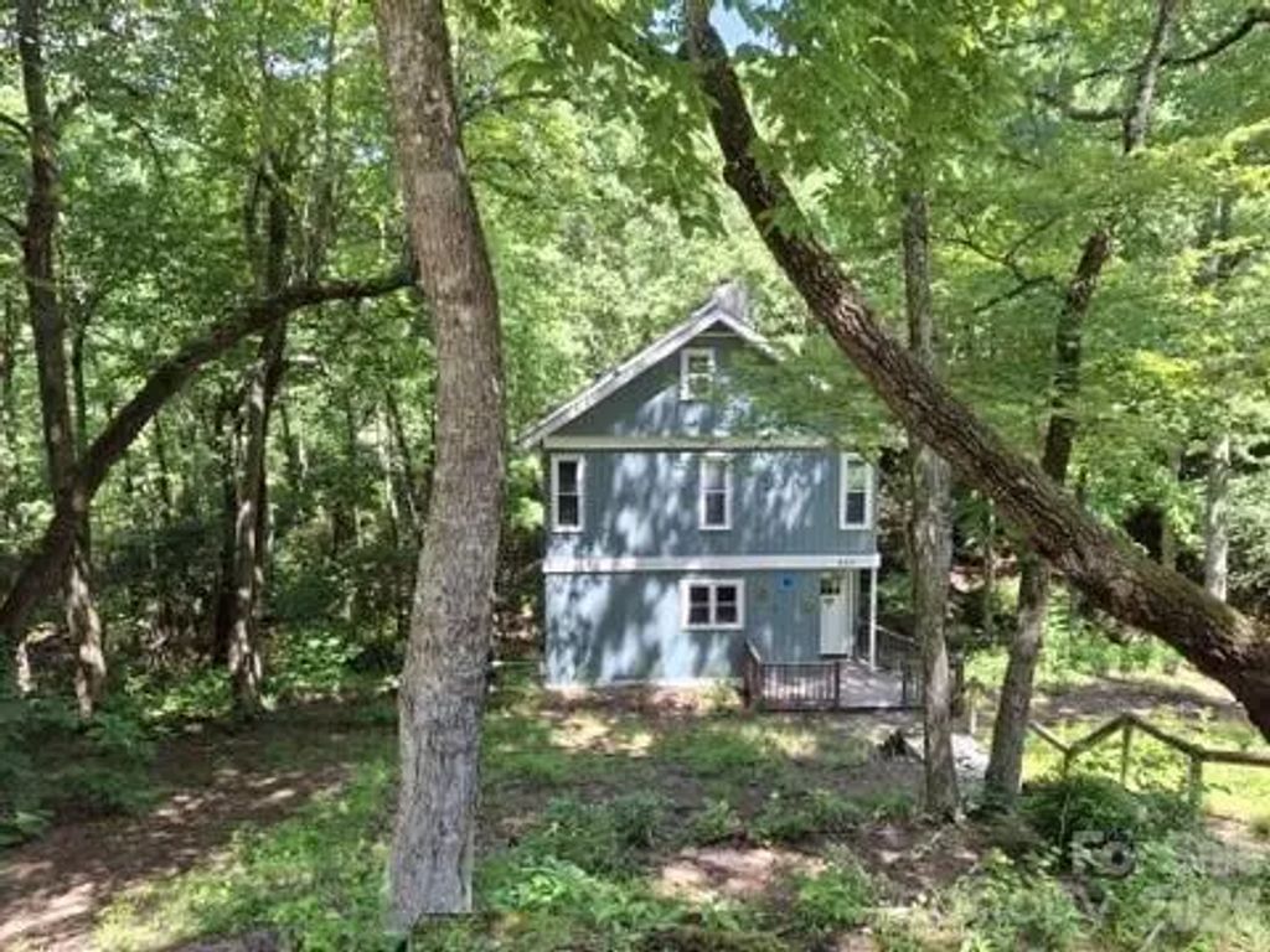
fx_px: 917
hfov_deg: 69.4
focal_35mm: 25
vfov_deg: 54.9
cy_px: 476
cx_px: 635
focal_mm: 4.69
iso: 25
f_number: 1.8
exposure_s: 1/136
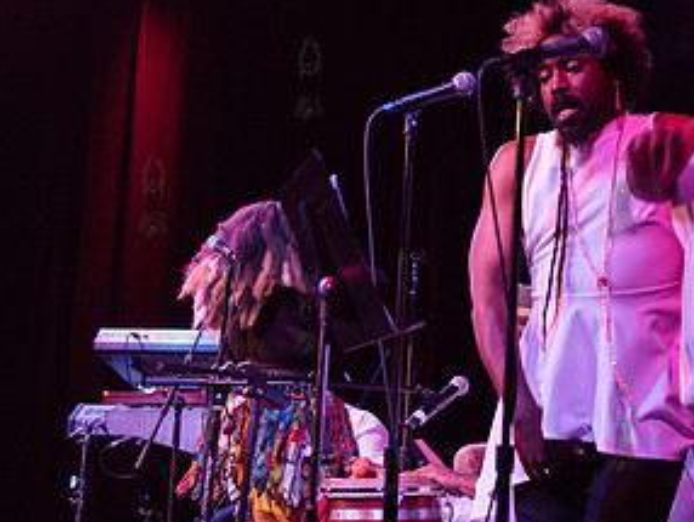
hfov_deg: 24.3
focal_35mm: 78
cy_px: 193
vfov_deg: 18.9
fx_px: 1565
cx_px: 621
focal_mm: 40
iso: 4000
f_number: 2.8
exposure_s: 1/160
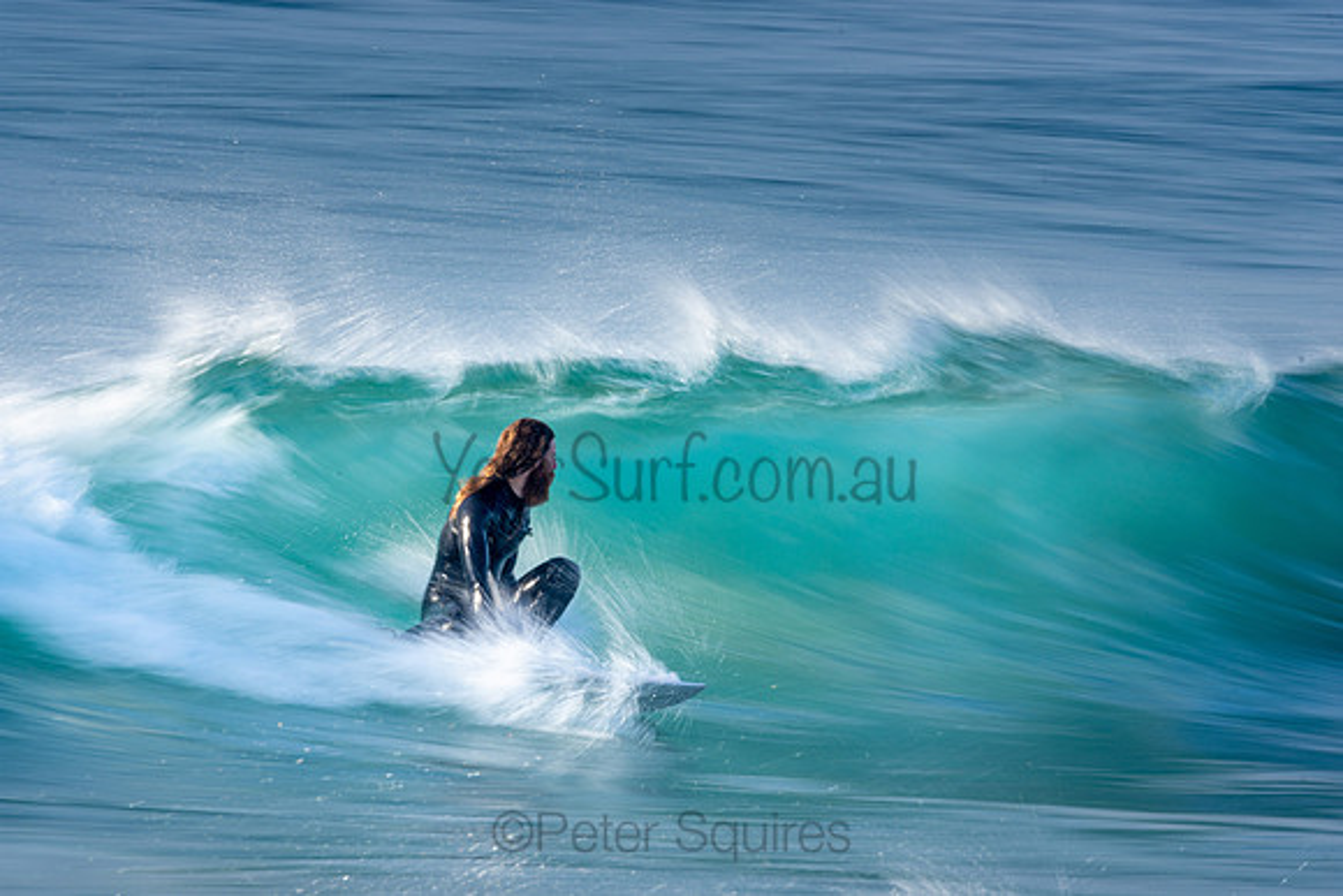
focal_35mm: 750
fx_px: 27984
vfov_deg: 1.8
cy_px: 448
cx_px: 672
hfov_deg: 2.7
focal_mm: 500
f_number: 22
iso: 100
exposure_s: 1/20
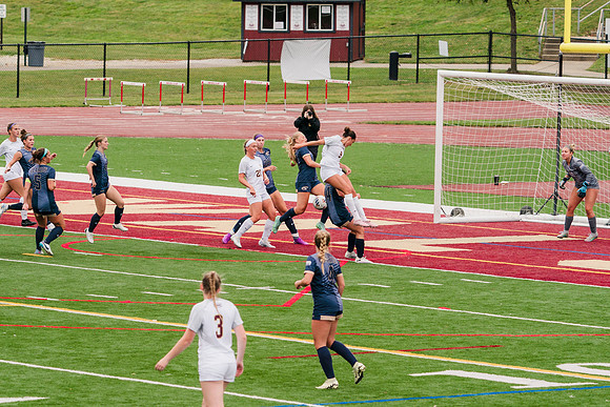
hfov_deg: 8.2
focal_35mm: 250
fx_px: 4232
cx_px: 229
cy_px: 254
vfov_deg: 5.5
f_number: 5.6
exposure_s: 1/1600
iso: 500
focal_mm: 200
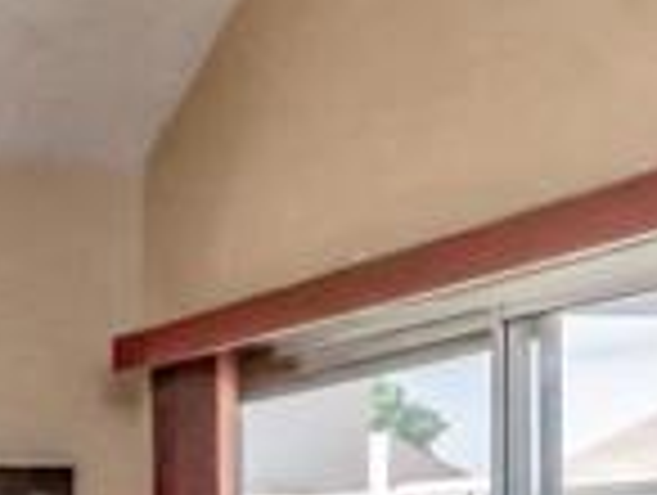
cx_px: -612
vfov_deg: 14.3
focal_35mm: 101
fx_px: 1920
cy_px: 558
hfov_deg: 15.8
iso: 1600
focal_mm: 15
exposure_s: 1/2000
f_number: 7.1
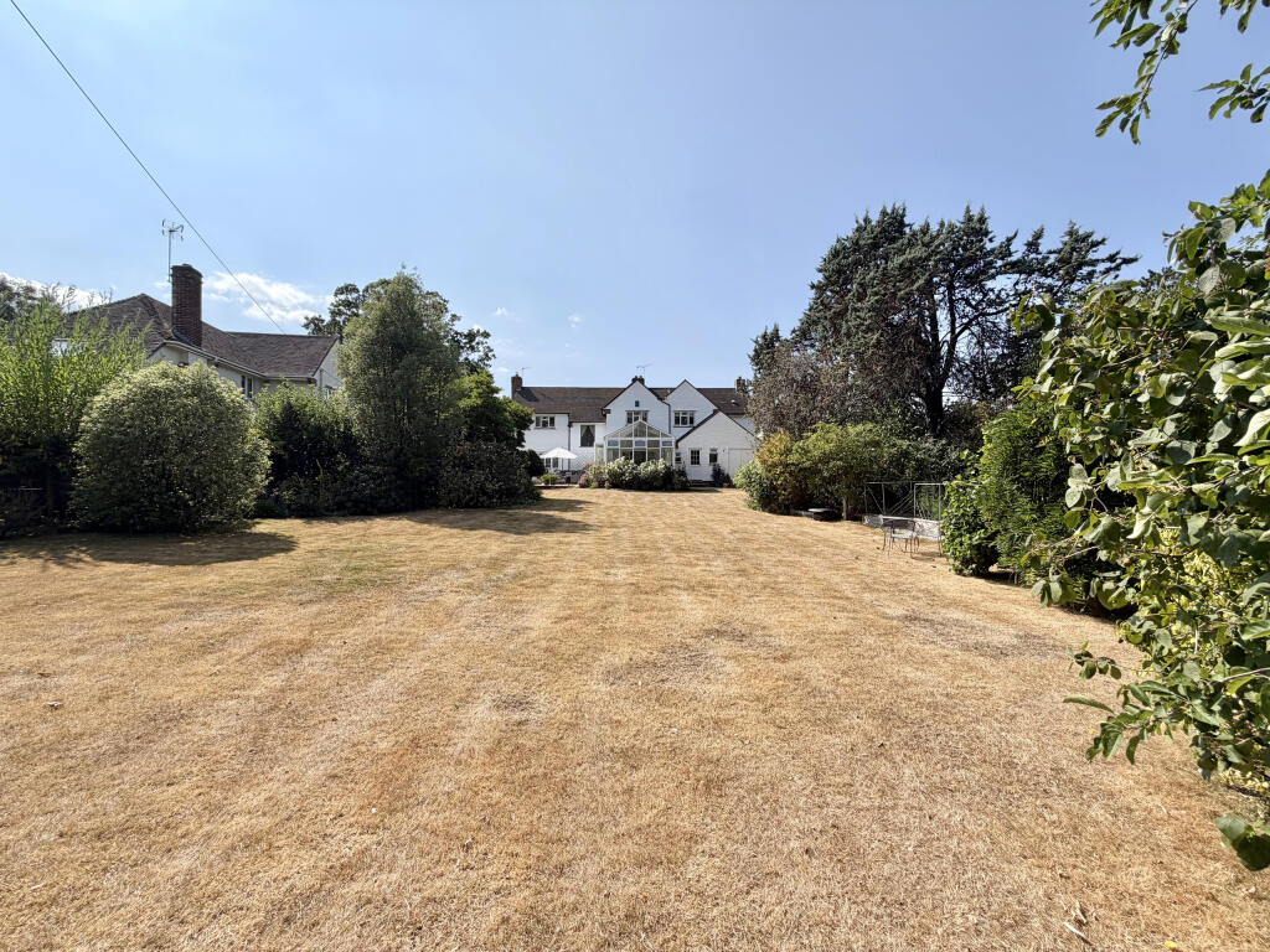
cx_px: 635
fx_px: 514
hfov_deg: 102.1
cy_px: 476
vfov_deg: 85.7
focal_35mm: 14
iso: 20
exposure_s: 1/1087
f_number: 2.2
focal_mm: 2.22
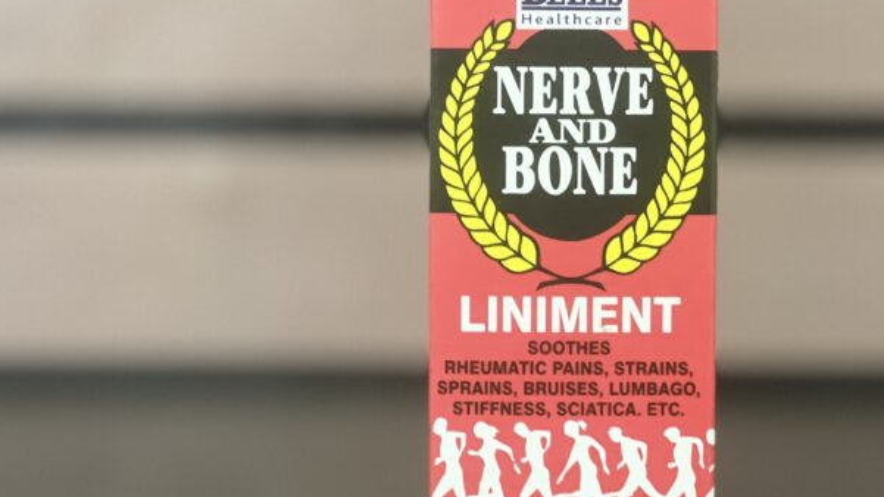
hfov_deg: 15.0
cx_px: 571
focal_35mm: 143
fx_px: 3352
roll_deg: -0.1
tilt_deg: -1.4
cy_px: 128
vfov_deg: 8.5
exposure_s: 1/20
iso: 400
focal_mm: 9
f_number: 2.8
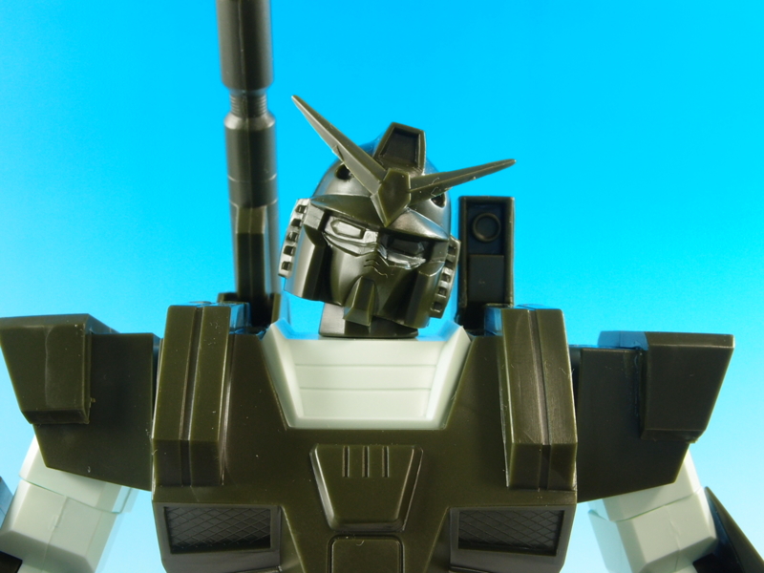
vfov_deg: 31.5
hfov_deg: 41.2
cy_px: 286
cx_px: 382
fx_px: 1015
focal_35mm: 46
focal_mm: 9.87
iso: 100
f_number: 8
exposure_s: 1/2
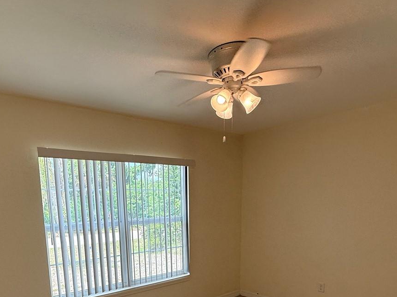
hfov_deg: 67.0
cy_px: 251
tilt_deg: -8.7
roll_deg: +1.2
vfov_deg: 48.9
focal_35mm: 26
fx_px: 298
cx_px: 170
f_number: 2.2
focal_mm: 2.22
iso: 50
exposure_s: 1/167
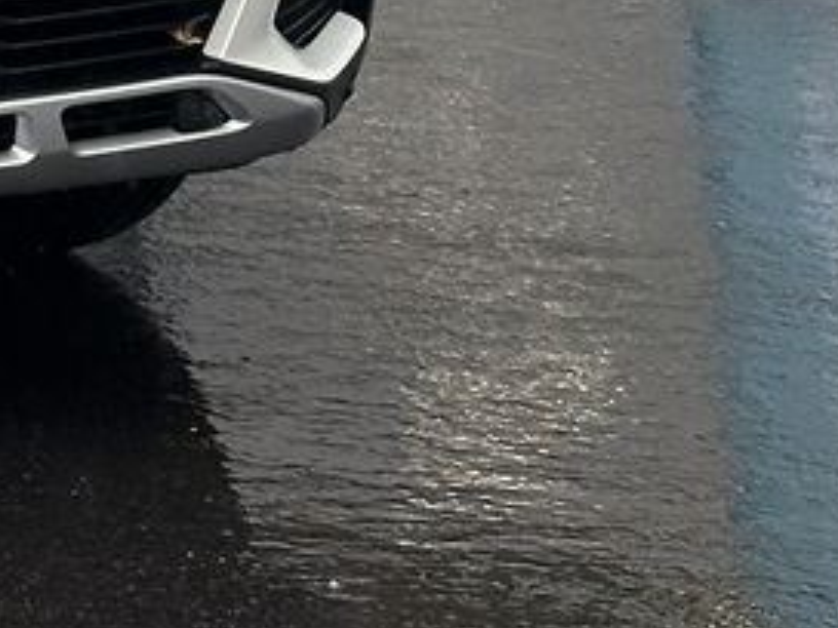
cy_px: -693
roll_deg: -0.3
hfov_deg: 7.4
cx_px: -1041
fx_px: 6149
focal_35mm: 254
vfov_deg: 5.7
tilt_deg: -0.1
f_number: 1.78
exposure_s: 1/494
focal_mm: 6.86
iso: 64
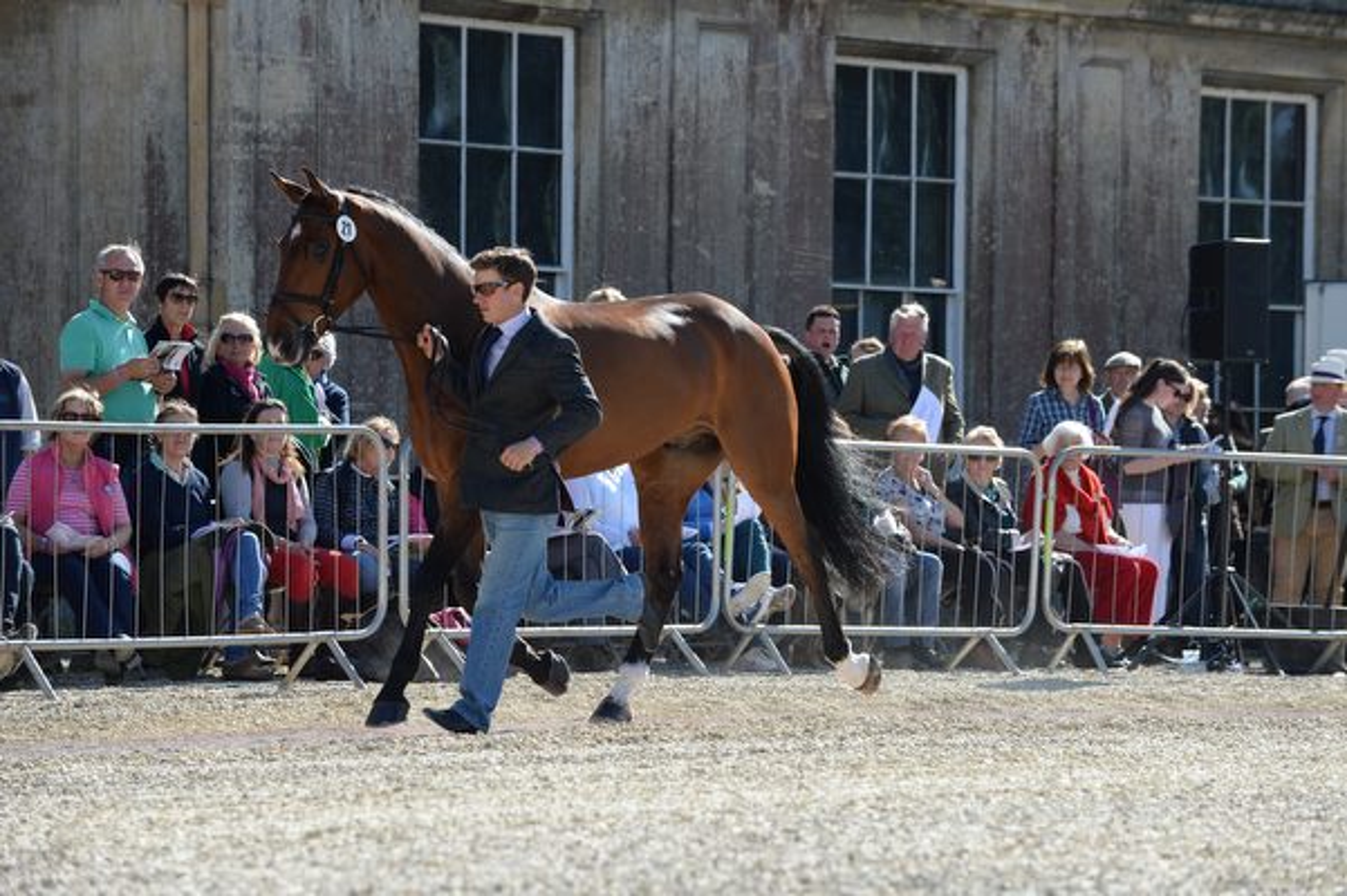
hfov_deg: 13.3
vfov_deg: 8.8
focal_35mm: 155
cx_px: 674
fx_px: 5796
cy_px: 448
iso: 640
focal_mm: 155
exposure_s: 1/1250
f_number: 6.3
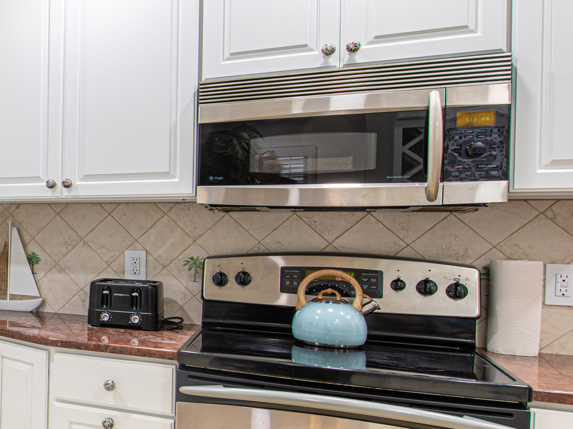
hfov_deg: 36.5
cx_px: -130
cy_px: 245
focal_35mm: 38
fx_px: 629
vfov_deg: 37.6
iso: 64
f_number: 9
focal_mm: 14
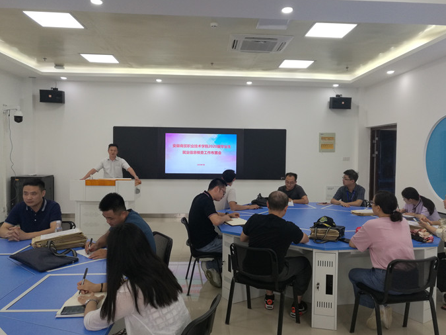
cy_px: 167
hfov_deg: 63.4
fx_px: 361
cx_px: 231
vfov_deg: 49.7
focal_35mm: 28
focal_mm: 4.04
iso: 80
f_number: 2
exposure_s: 1/40
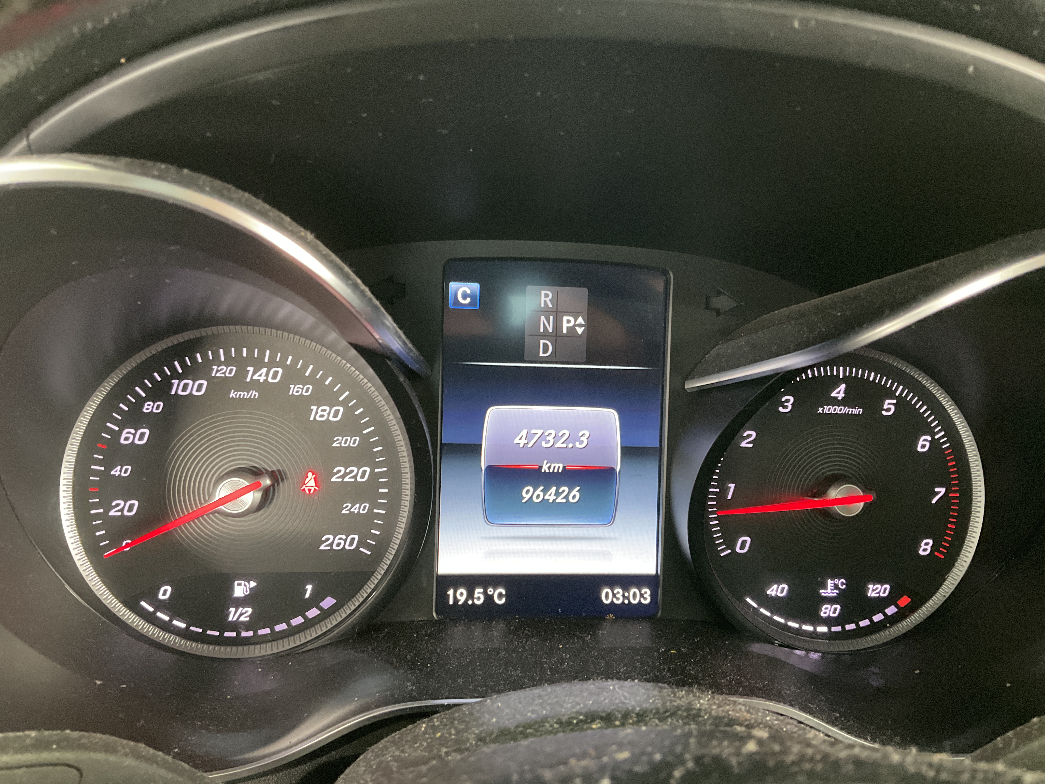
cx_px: 522
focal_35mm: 29
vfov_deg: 48.2
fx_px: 875
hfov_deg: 61.7
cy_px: 392
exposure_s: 1/34
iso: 320
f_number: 1.8
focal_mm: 3
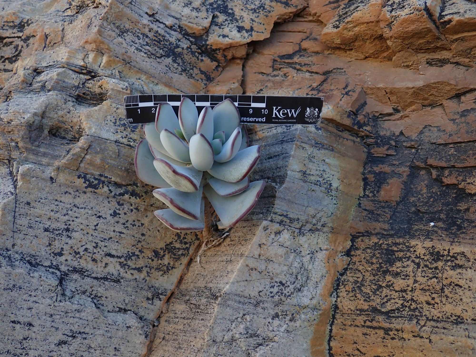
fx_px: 413
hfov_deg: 60.0
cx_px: 238
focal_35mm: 30
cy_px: 178
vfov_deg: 46.8
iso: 100
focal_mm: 5.5
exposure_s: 1/250
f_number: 2.3
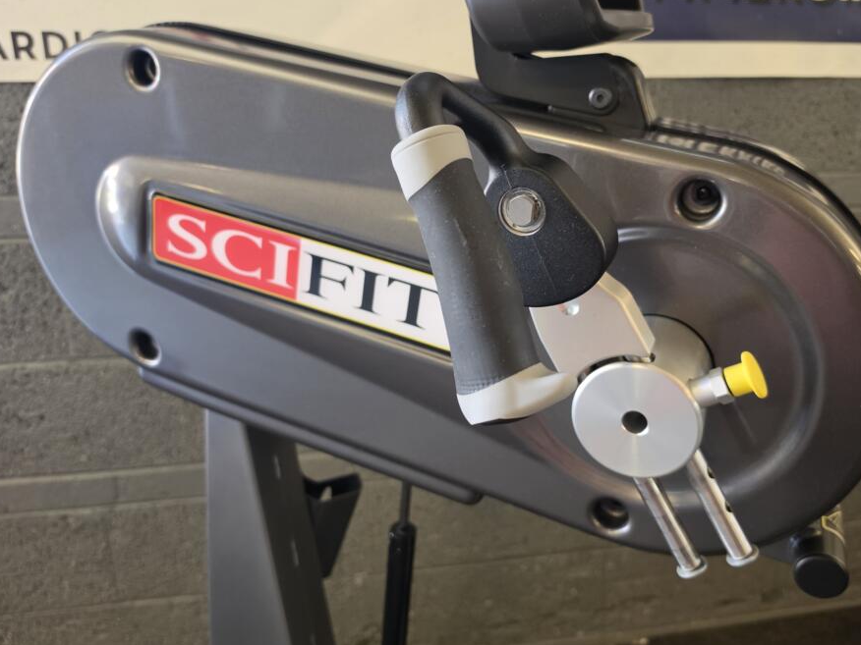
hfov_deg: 63.4
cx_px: 464
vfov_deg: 49.7
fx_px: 696
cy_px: 296
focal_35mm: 28
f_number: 1.4
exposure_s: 1/120
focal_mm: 6.5
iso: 320
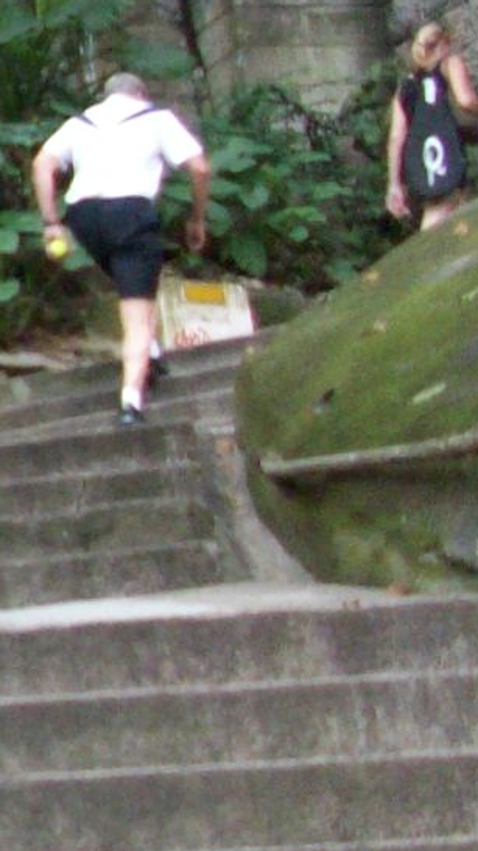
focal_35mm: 139
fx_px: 3133
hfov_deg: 7.4
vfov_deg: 15.3
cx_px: -1084
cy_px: 70
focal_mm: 5.7
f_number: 2.8
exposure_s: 1/53.2
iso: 160
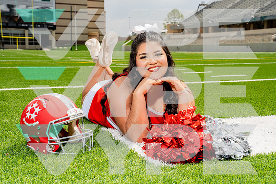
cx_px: 138
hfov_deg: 39.1
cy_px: 92
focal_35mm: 51
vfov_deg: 26.7
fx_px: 389
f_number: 8
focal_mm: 50
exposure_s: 1/250
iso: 100
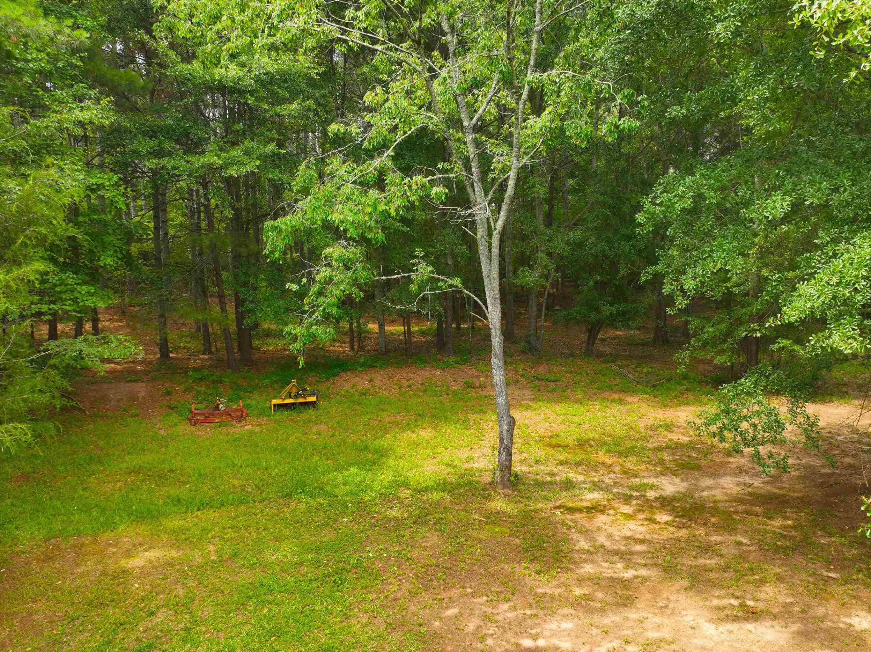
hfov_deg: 65.3
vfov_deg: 51.3
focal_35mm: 27
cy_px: 323
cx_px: 443
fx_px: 679
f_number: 2.8
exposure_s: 1/40
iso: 100
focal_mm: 12.29
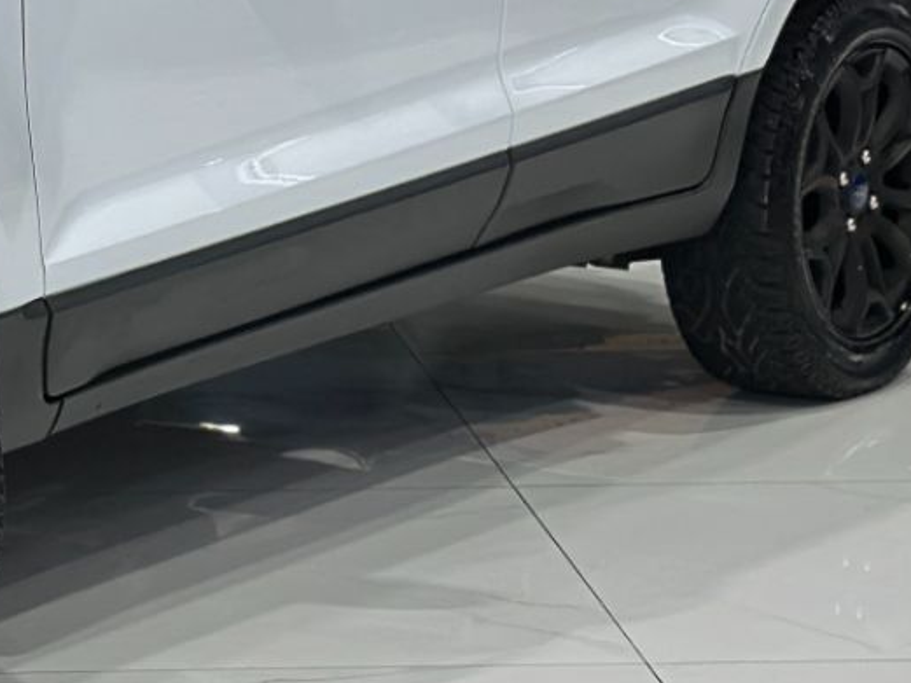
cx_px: -248
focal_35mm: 177
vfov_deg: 8.4
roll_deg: +0.8
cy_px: 84
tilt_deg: -9.4
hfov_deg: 10.9
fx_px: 4659
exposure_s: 1/120
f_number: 1.78
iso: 100
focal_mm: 6.86
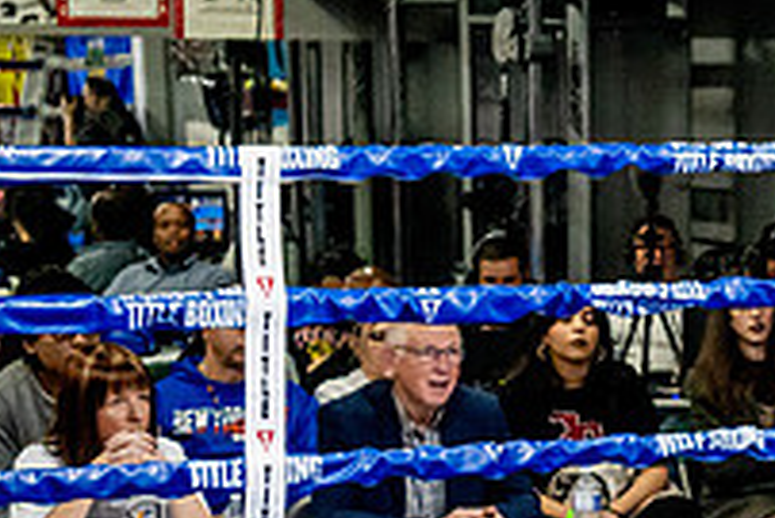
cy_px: 478
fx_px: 3210
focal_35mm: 149
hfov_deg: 13.2
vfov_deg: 9.2
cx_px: 1090
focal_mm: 35
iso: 5000
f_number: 2.8
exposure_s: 1/800
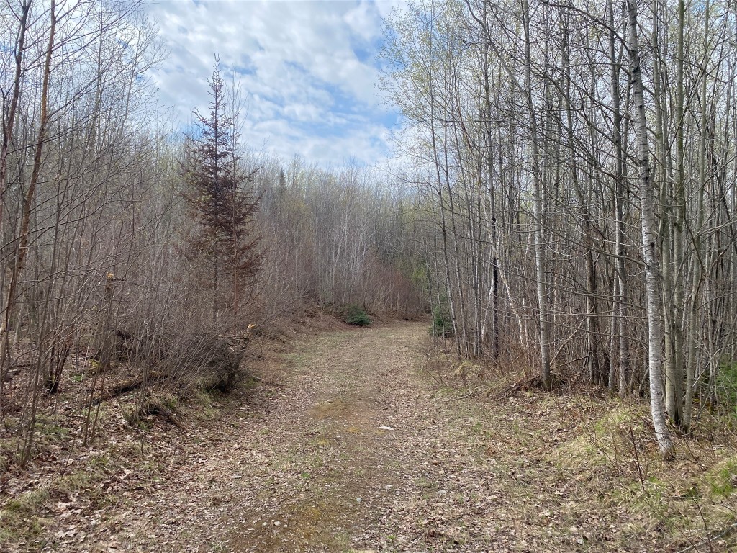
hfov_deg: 67.3
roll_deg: +0.9
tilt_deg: -5.8
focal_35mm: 26
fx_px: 554
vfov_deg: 53.1
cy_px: 276
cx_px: 368
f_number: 1.8
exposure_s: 1/1629
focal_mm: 4.25
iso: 32
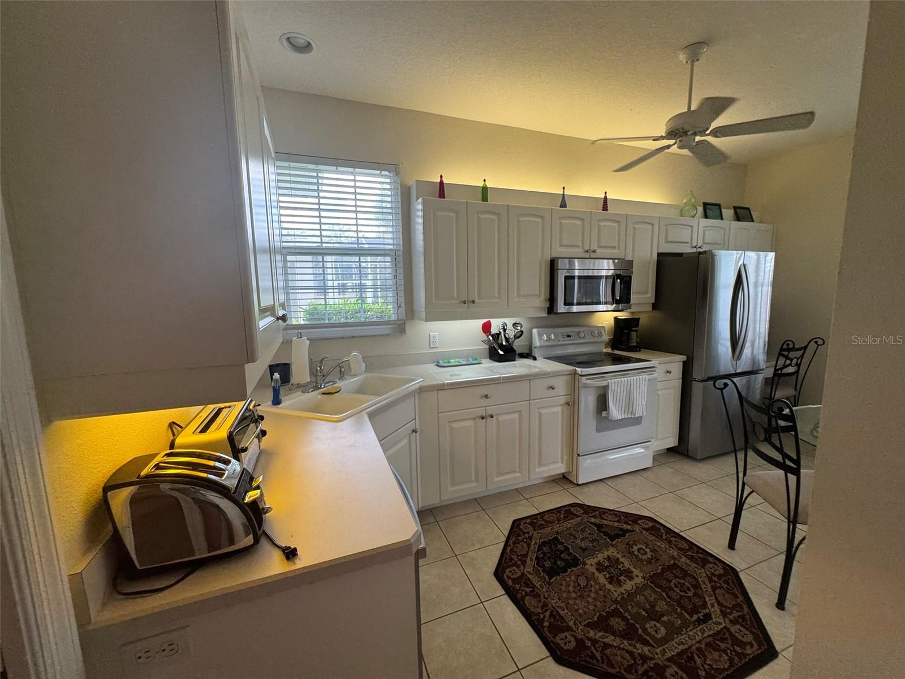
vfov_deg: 85.7
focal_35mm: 14
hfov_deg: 102.1
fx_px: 366
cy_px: 340
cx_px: 452
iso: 125
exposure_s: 1/120
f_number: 2.2
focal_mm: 2.22
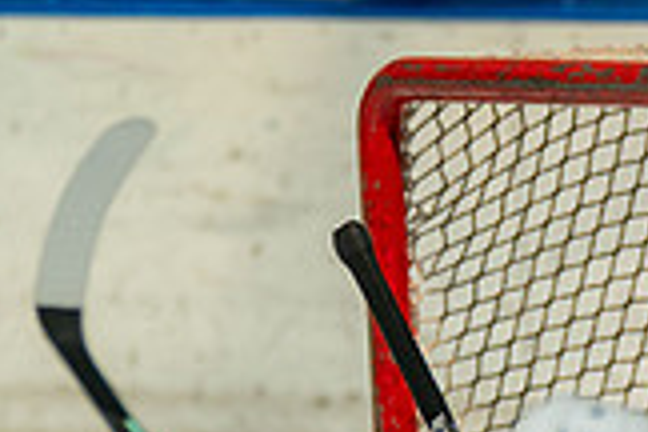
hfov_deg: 2.8
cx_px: 952
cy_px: 690
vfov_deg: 1.8
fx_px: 13427
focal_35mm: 746
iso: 1600
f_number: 3.2
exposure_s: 1/6400
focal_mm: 209
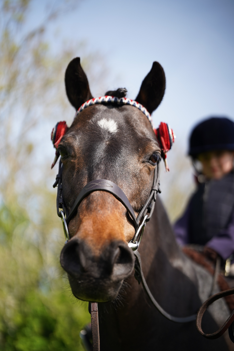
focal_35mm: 55
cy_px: 176
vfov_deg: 36.2
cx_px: 117
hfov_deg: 24.6
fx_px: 536
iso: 200
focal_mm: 55
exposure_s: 1/3200
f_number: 1.8
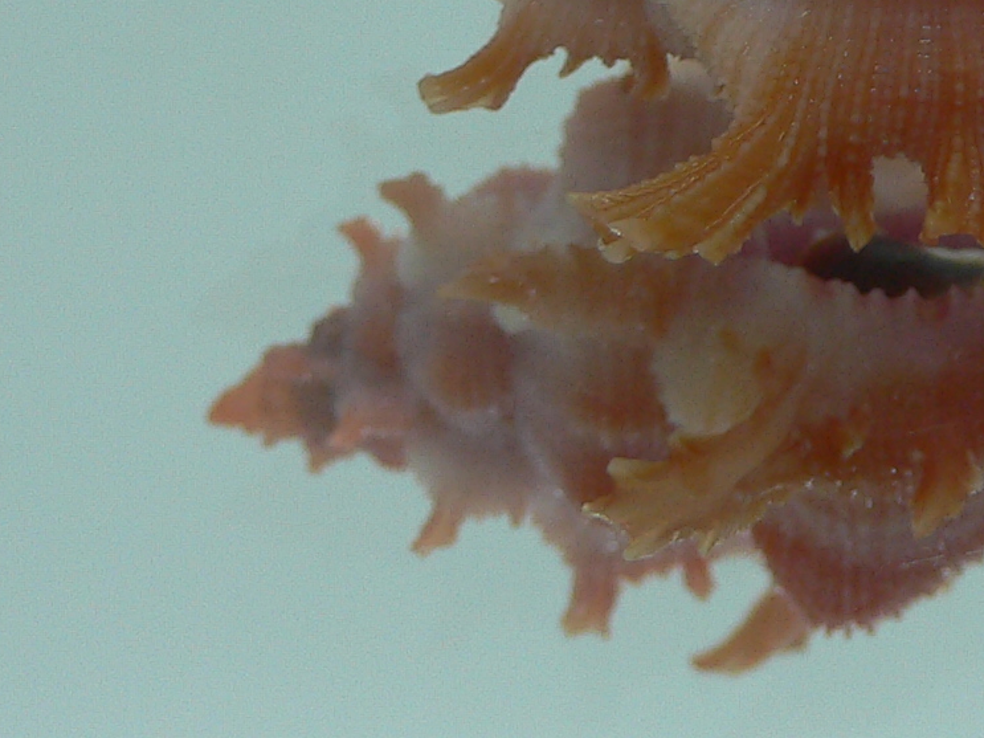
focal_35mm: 95
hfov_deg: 20.3
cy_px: -83
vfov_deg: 15.1
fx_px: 2700
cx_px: 883
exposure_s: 1/60
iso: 80
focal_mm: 4.6
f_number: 2.8
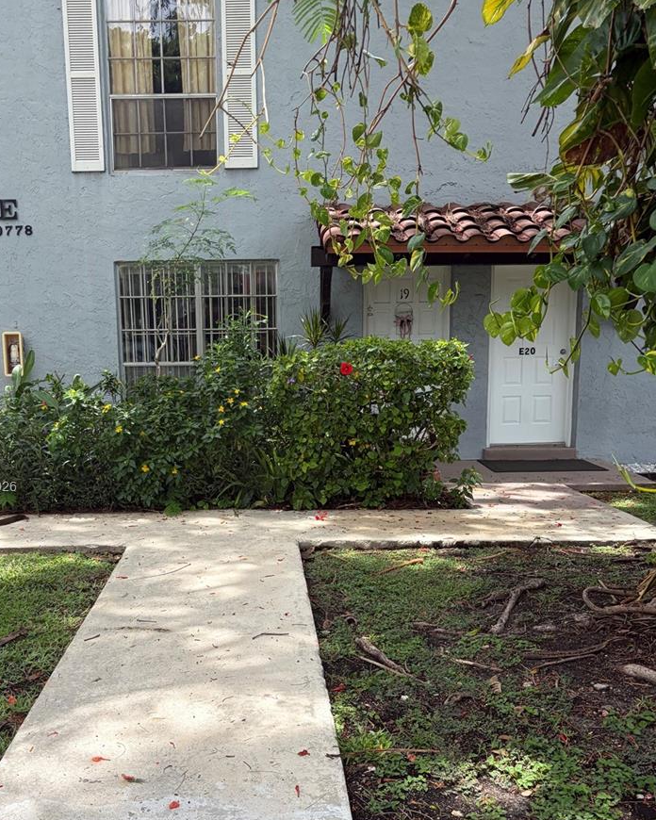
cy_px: 488
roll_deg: -0.2
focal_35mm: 35
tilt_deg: -8.3
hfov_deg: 42.1
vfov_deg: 51.2
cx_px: 267
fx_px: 849
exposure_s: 1/1517
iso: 50
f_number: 1.6
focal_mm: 5.96
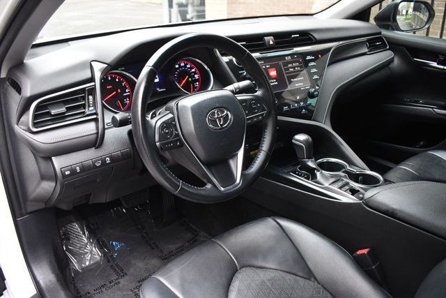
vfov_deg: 43.6
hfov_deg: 61.9
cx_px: 223
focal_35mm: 30
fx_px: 372
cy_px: 149
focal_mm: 20
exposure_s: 1/125
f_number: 3.8
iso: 1600
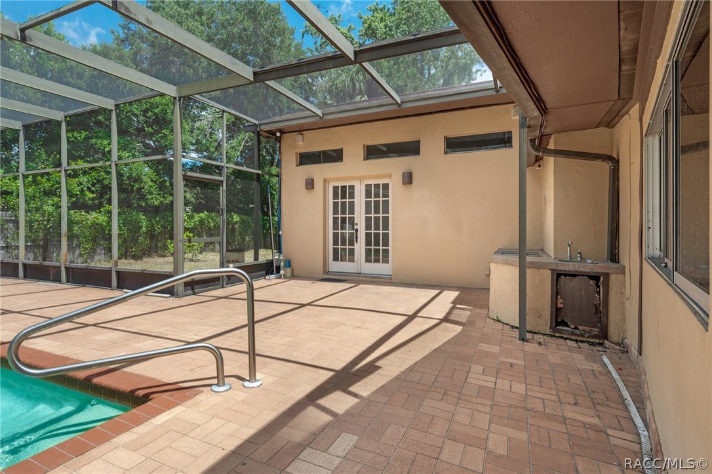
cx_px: 356
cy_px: 237
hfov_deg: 90.0
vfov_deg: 67.3
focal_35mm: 18
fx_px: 356
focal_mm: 18
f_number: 8
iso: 400
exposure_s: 1/125
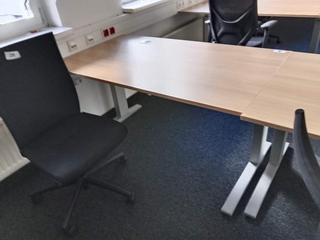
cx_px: 160
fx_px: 250
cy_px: 120
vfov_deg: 51.4
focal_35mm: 27
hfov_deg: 65.3
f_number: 2.2
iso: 505
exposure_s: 1/25
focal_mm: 3.65
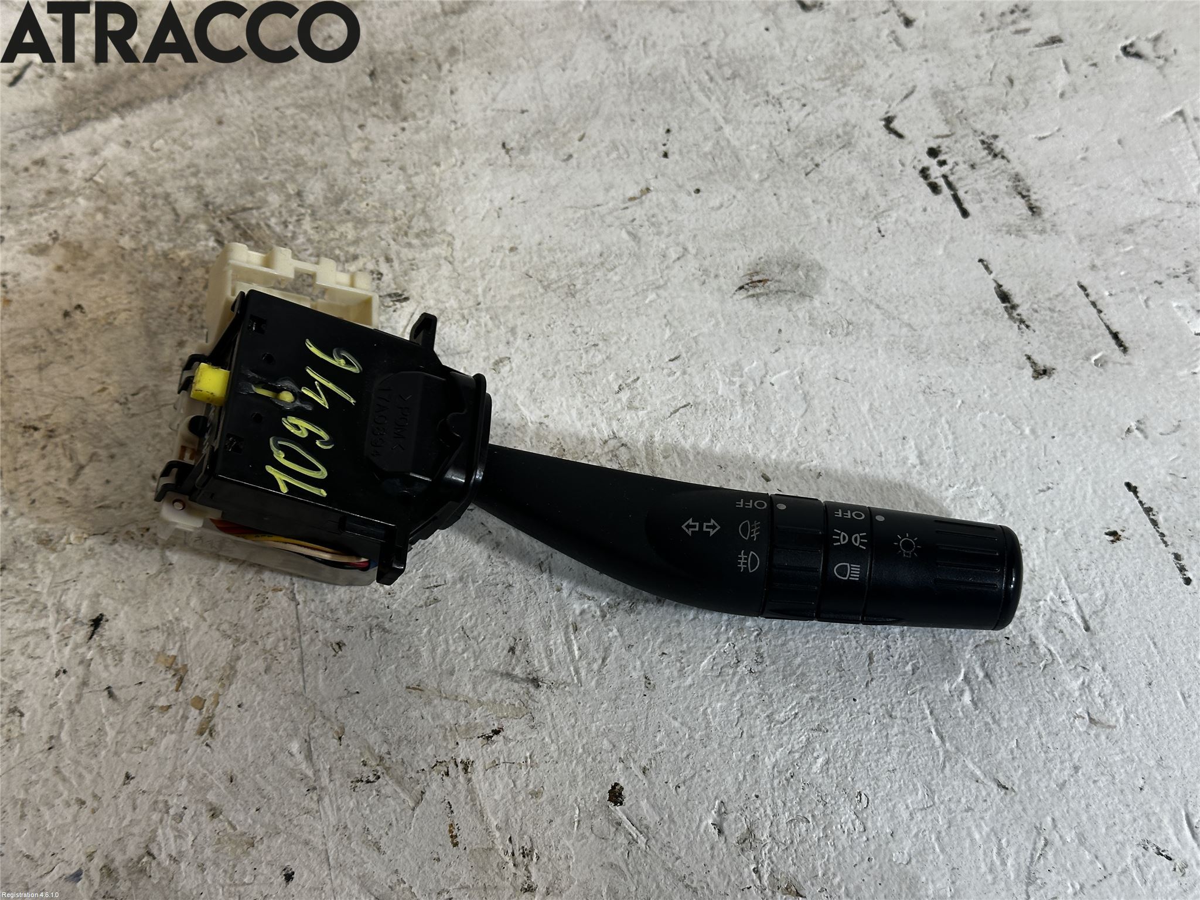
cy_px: 450
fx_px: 1664
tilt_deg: -59.5
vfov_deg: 30.3
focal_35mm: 48
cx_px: 600
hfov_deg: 39.7
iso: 64
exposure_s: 1/100
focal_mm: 6.86
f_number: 1.78
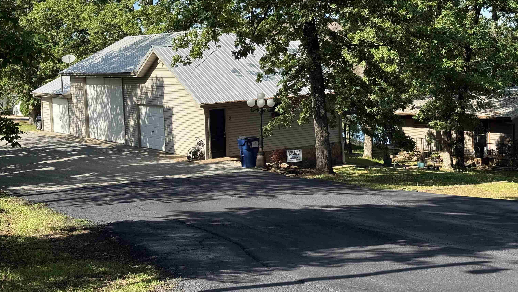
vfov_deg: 22.6
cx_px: 261
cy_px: 111
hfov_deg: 39.2
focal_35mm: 53
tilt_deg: -4.5
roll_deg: +2.2
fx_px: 728
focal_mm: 6.76
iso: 100
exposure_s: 1/2088
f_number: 1.78
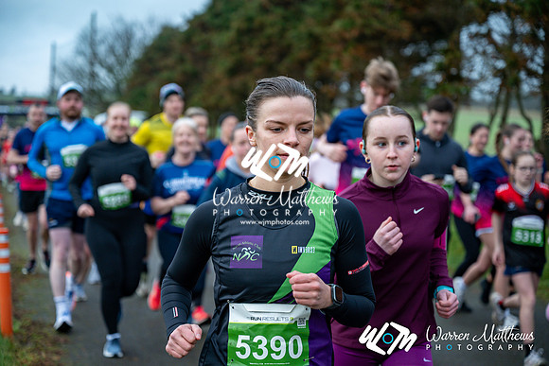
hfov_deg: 28.8
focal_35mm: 70
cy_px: 183
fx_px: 1068
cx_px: 274
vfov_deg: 19.5
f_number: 2.8
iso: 220
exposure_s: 1/1250
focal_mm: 70
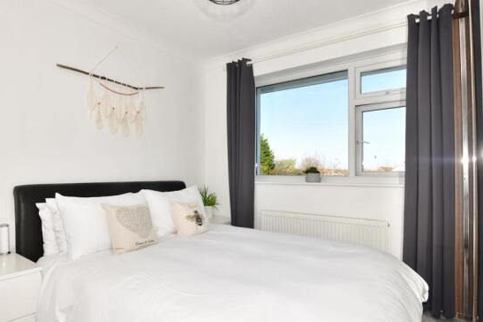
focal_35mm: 18
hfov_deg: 90.0
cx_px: 230
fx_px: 241
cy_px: 171
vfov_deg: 67.3
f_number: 6.3
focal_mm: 10
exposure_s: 1/250
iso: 200
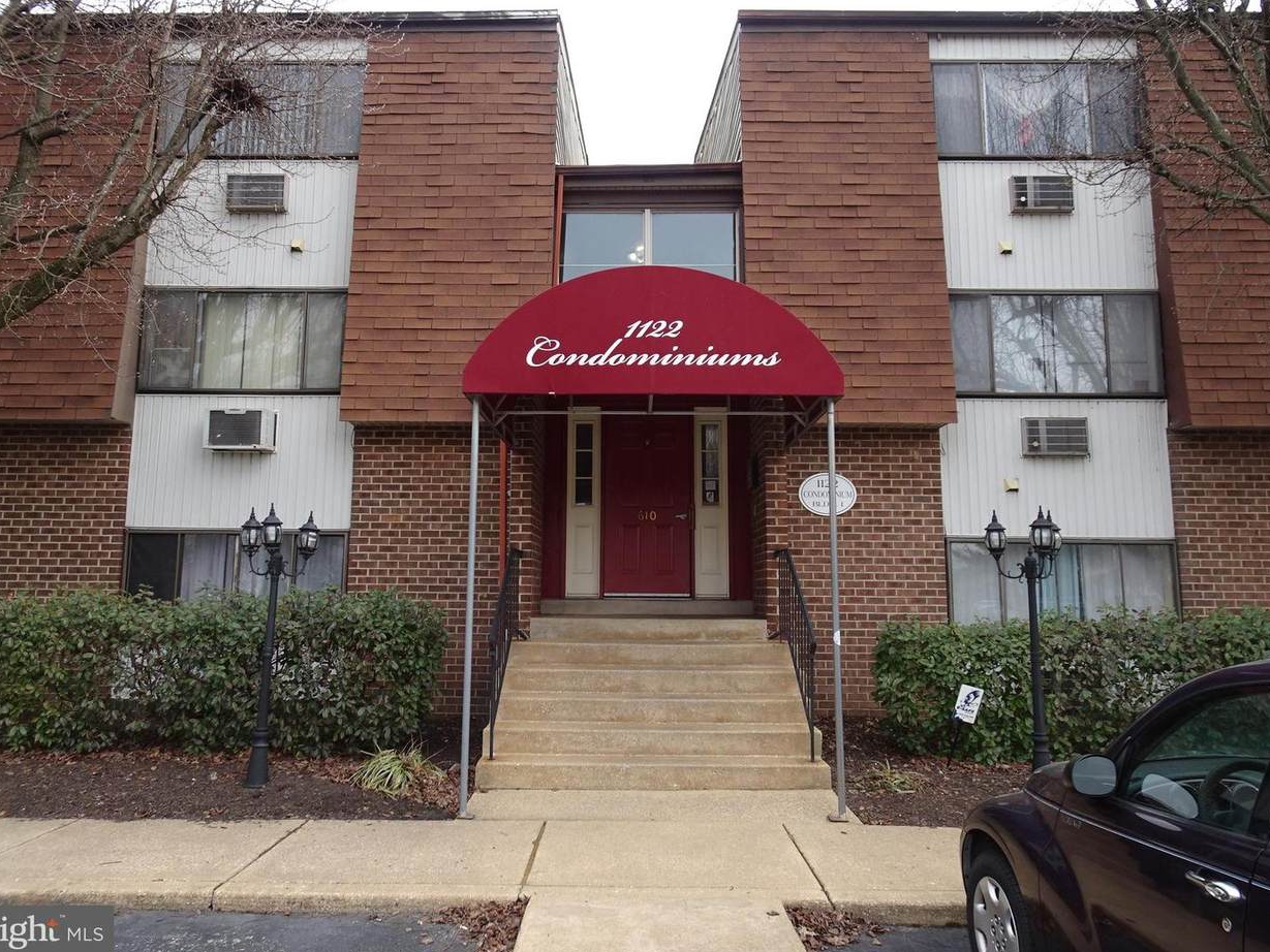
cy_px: 463
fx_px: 917
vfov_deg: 54.9
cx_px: 614
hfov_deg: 69.4
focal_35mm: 25
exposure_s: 1/160
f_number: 3.5
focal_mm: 4.1
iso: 80
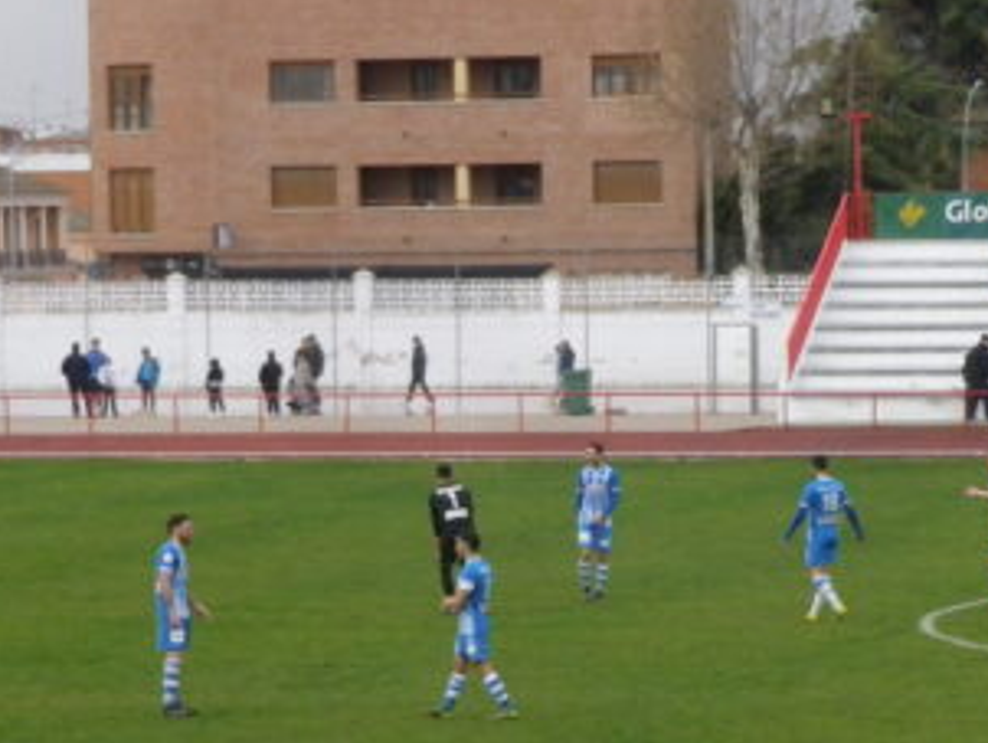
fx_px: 5227
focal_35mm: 183
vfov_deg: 8.1
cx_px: 716
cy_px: 498
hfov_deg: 10.8
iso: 200
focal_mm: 16.4
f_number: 5
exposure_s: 1/80
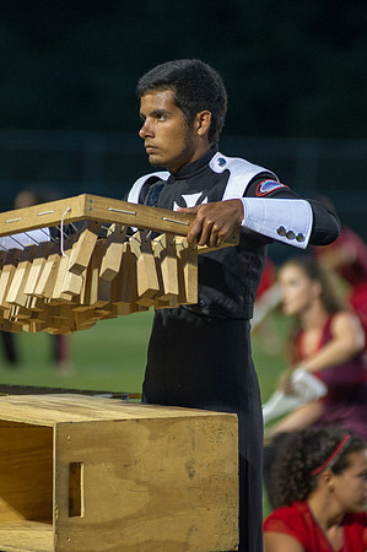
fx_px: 5309
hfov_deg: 4.0
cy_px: 287
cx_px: 202
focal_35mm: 346
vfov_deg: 6.0
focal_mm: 200
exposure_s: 1/160
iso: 2200
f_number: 2.8
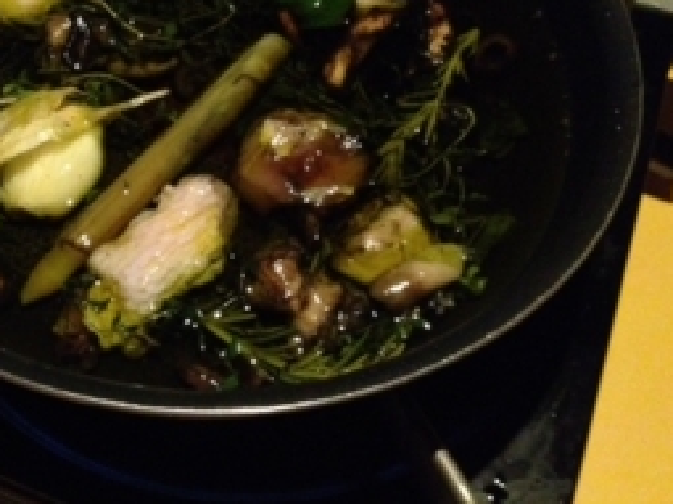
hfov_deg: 34.6
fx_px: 1069
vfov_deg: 26.4
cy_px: 182
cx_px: 216
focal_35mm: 55
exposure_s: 1/15
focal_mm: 4.28
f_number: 2.4
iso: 800
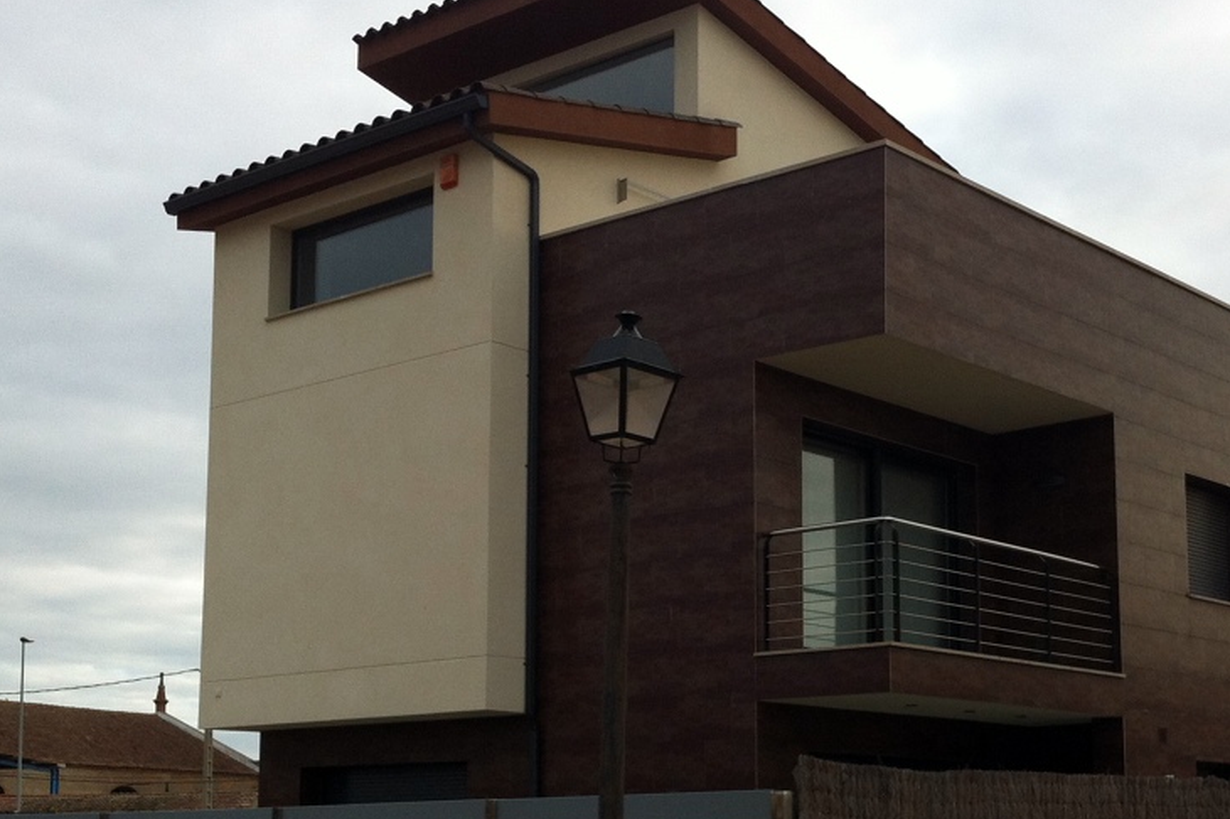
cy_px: 549
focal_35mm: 60
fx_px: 2049
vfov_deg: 22.5
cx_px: 755
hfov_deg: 33.3
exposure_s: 1/471
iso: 80
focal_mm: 3.85
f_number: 2.8
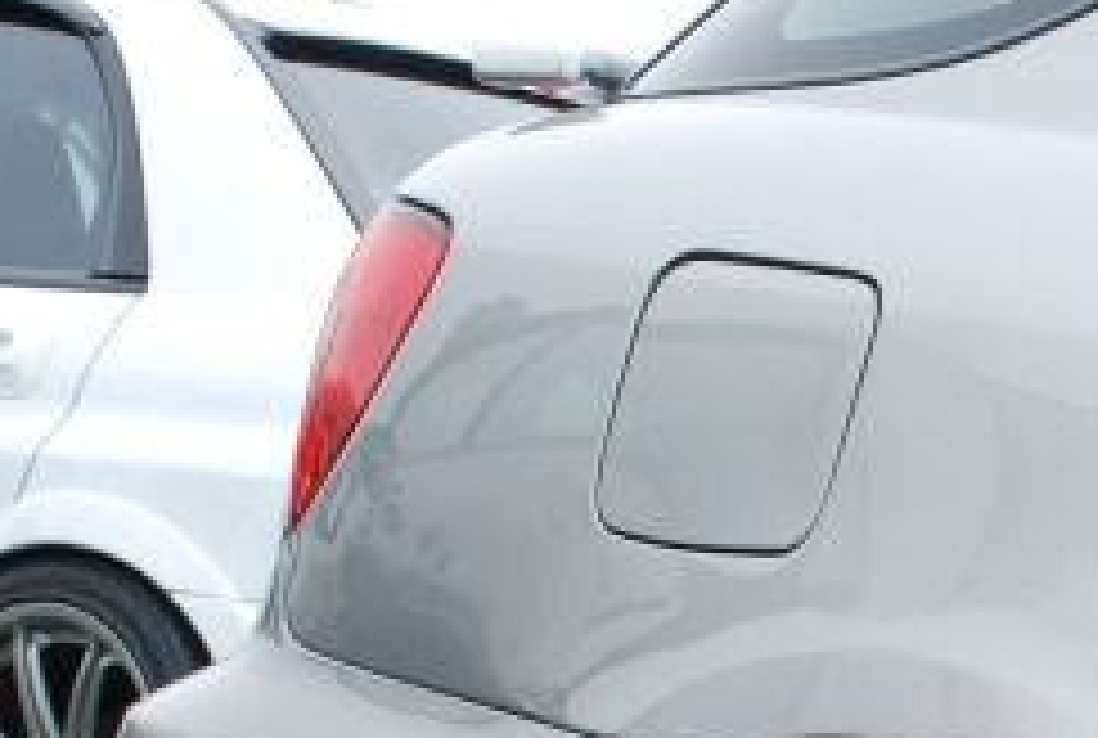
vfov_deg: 7.3
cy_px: 961
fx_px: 5717
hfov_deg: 10.8
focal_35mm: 187
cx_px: 1346
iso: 125
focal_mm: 38
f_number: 9
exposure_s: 1/125
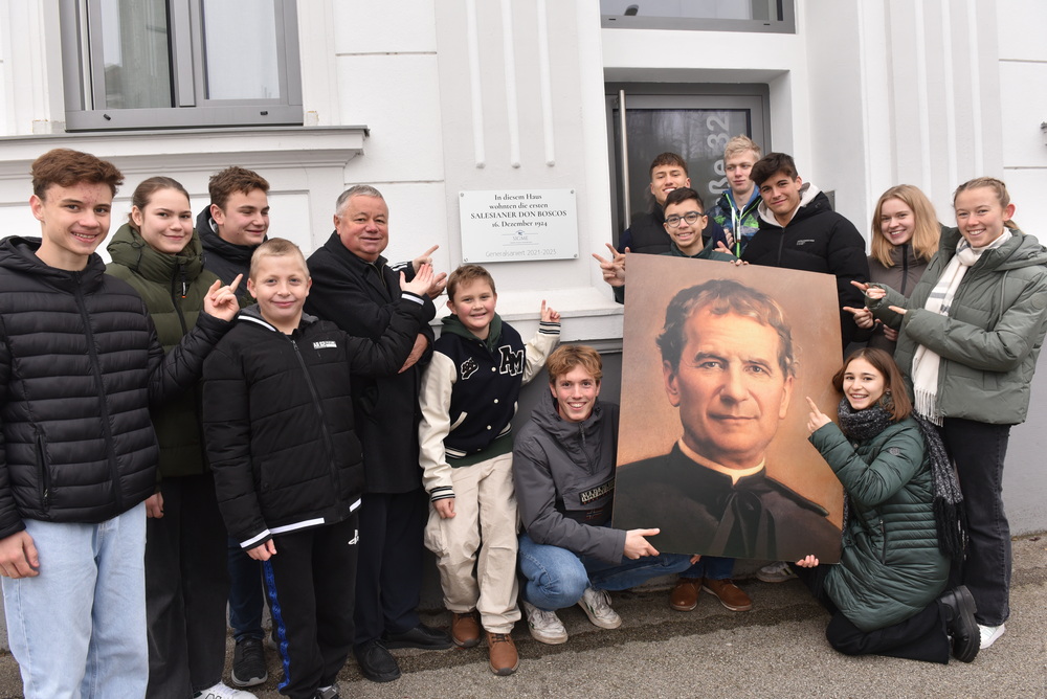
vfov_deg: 53.2
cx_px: 524
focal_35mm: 24
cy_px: 350
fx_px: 698
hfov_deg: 73.7
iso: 800
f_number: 7.1
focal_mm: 24
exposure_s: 1/160
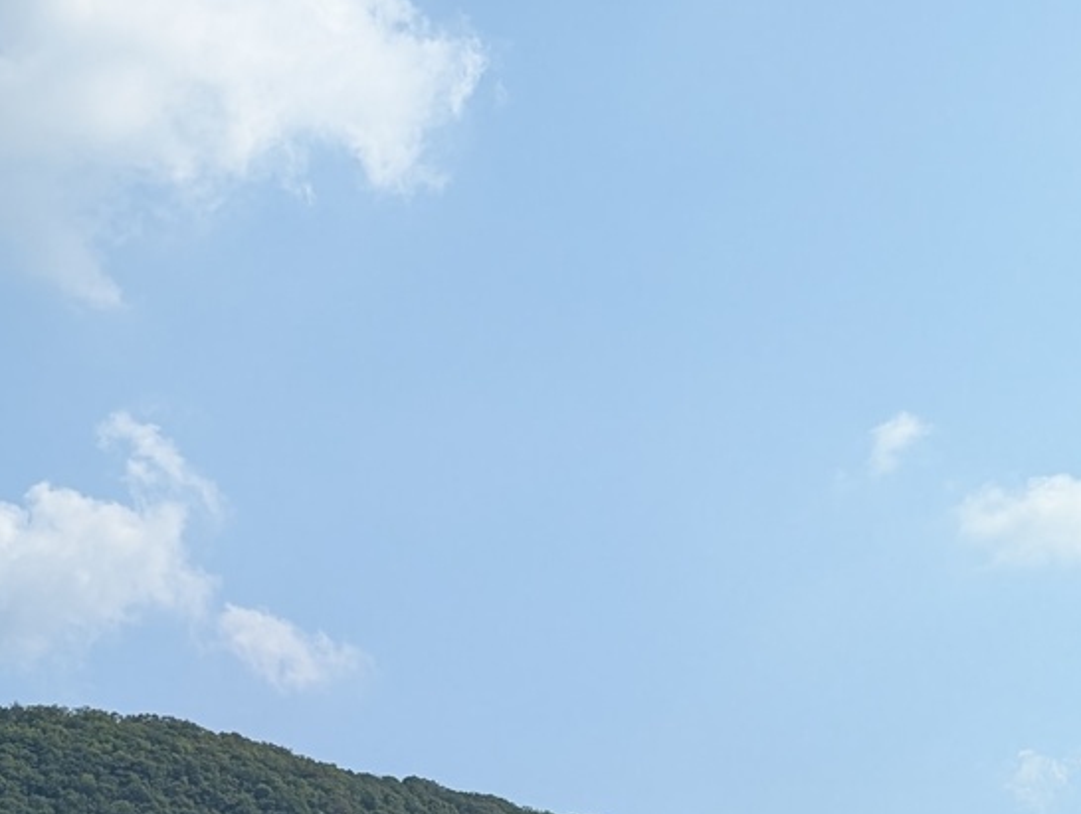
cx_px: 269
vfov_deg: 14.6
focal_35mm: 90
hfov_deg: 21.6
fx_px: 2814
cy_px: 1430
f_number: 1.68
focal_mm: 6.9
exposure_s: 1/1587
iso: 21
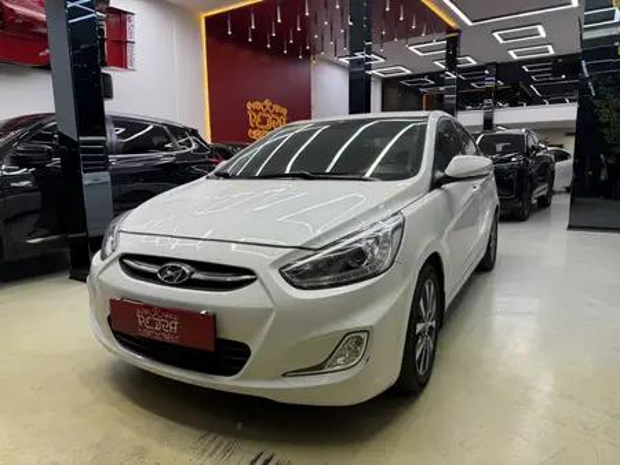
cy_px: 232
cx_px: 310
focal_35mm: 24
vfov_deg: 56.9
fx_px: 430
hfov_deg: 71.6
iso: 50
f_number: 1.78
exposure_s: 1/121
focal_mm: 6.76
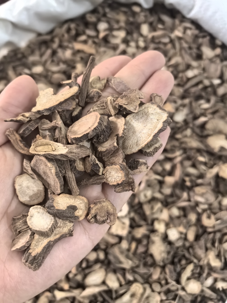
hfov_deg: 51.3
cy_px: 152
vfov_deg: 65.3
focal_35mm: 27
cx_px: 114
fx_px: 236
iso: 1000
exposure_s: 1/100
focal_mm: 6.35
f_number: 2
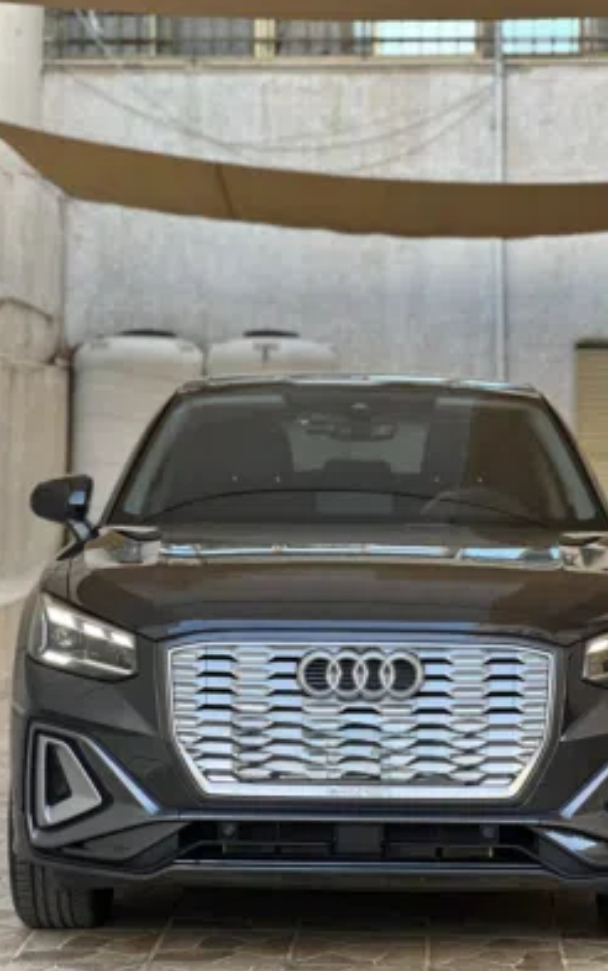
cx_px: 356
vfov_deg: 24.9
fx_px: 2198
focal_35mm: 83
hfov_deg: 15.7
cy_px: 482
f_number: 2.8
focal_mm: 9
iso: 100
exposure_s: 1/121
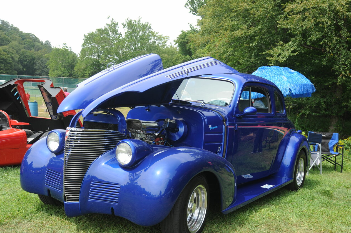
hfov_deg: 50.7
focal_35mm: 38
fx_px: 370
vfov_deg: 35.0
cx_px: 183
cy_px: 122
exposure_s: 1/750
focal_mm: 32
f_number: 6.7
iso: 400
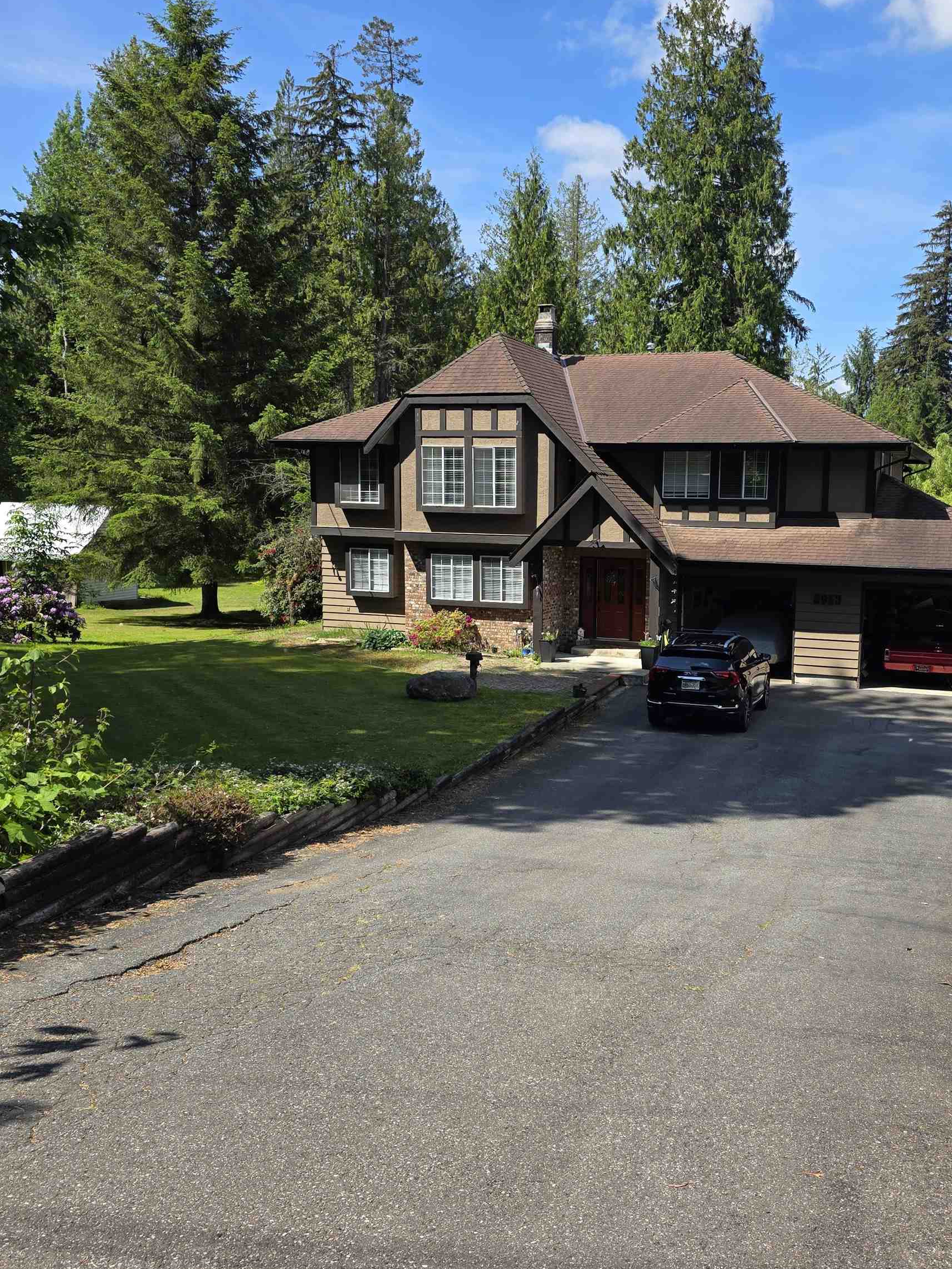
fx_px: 1137
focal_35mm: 31
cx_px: 597
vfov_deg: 58.4
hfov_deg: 45.1
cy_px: 636
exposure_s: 1/3540
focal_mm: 6.3
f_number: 1.7
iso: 80
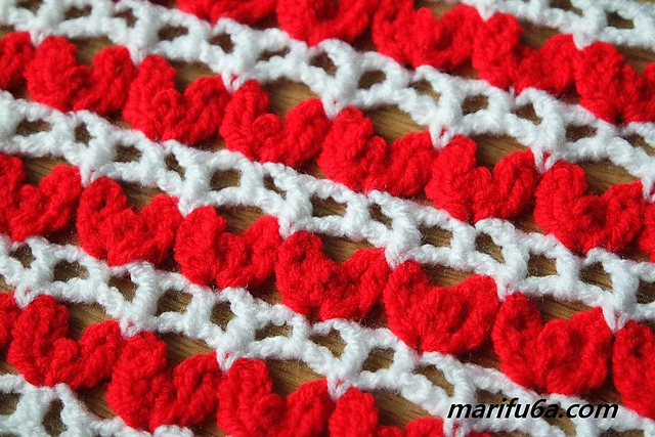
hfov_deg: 27.7
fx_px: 1328
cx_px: 328
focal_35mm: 73
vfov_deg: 18.7
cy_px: 218
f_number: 5.6
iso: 1600
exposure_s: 1/80
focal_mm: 48
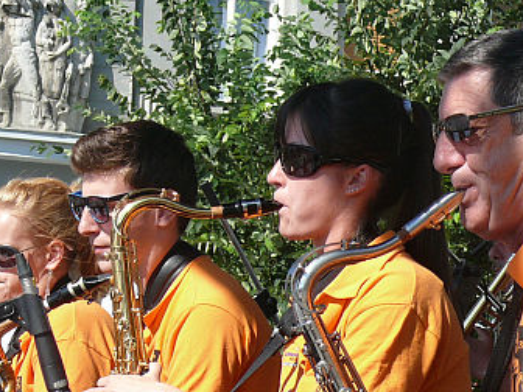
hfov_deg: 9.3
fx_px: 3218
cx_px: 342
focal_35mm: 213
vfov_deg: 7.0
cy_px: 232
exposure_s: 1/400
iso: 100
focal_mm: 18.7
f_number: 5.6
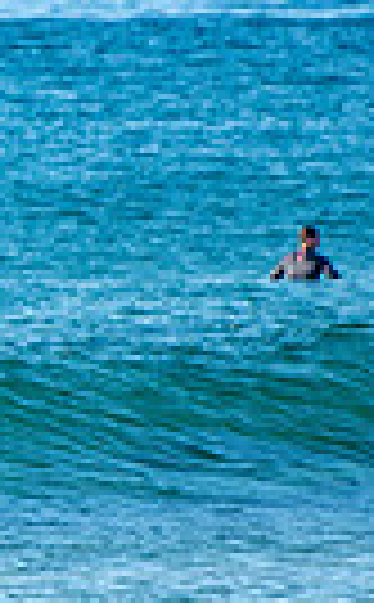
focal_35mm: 1328
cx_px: -523
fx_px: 21798
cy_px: 335
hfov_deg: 1.0
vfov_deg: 1.6
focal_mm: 200
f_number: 2.8
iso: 110
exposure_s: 1/1250
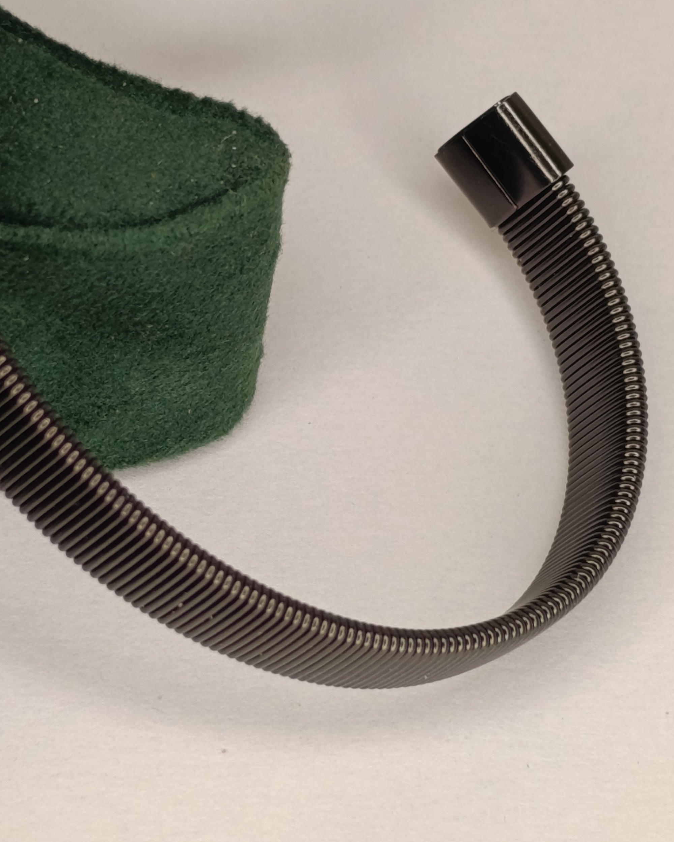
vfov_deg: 13.1
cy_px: 301
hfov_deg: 10.5
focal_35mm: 147
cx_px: 275
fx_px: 3665
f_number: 1.65
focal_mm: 6.11
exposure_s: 1/99.9
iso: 112
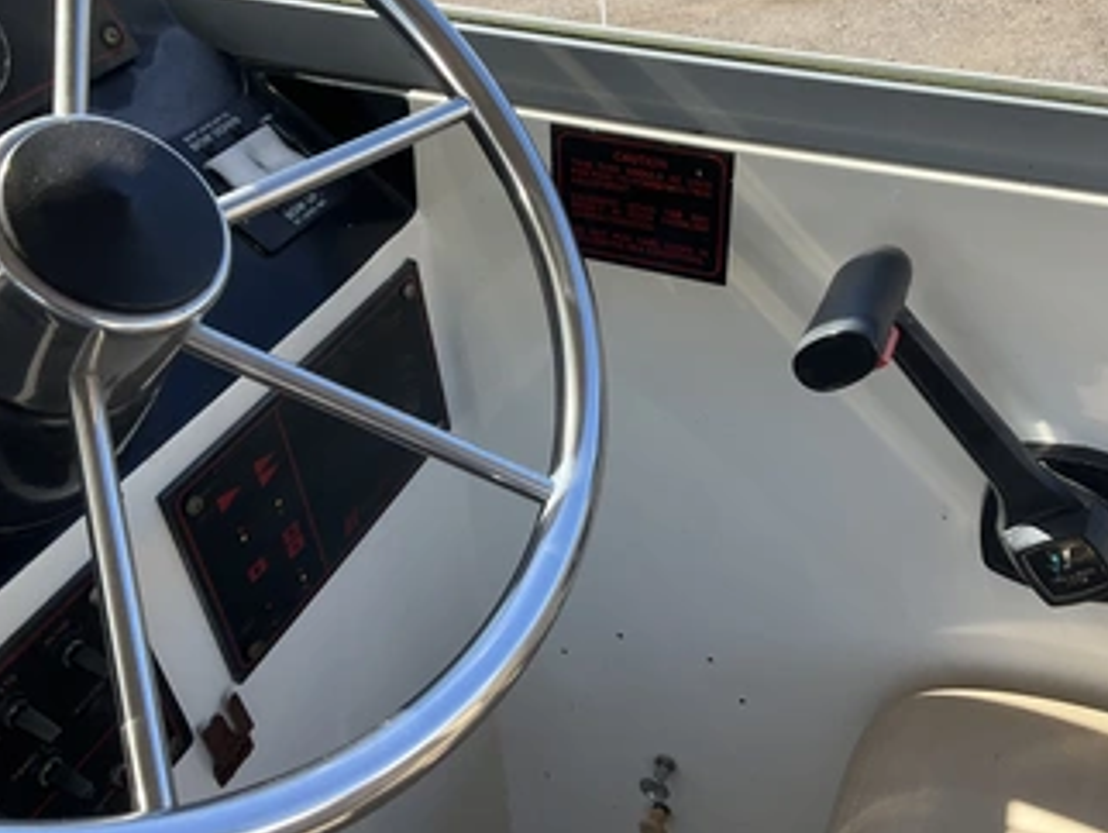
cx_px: 654
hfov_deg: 51.0
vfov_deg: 39.6
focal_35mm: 36
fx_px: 1153
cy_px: 361
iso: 25
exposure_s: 1/409
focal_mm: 3
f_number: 1.8
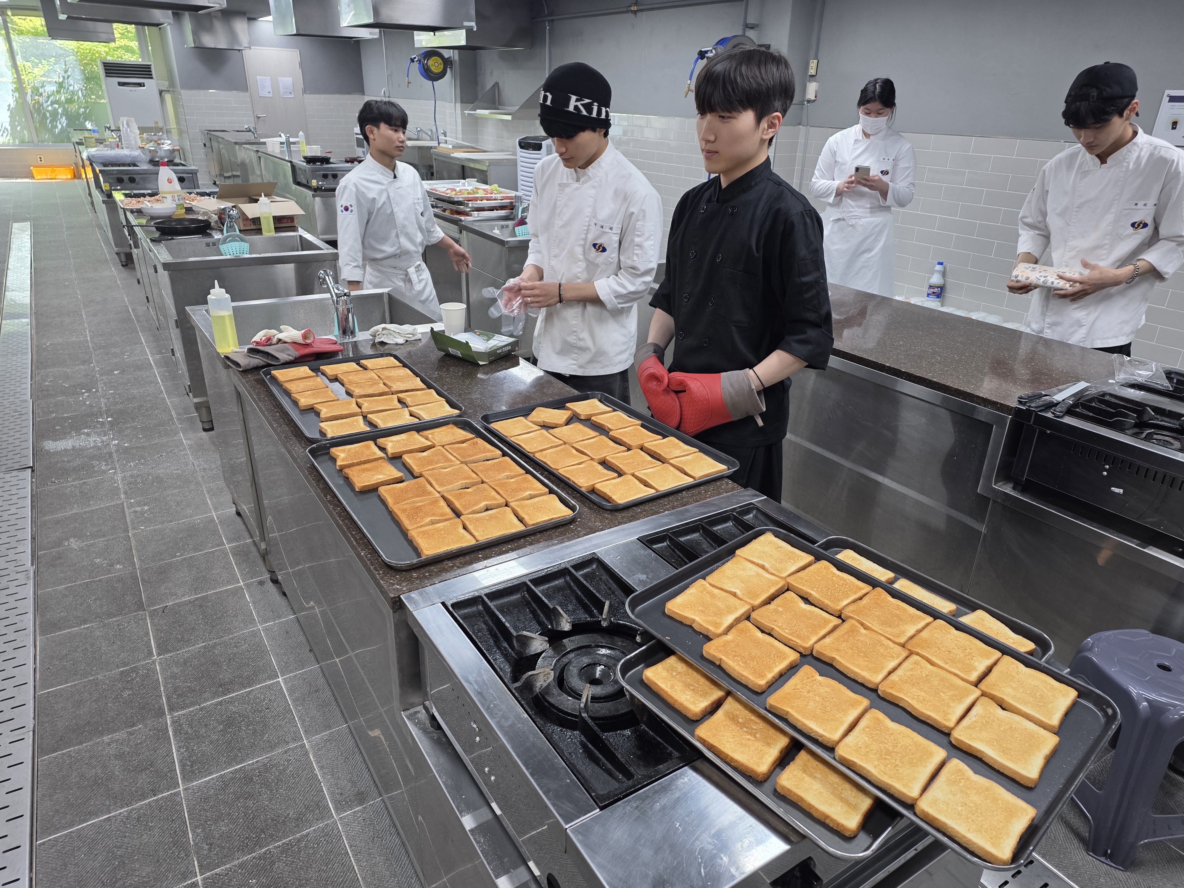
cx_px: 592
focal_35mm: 23
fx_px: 787
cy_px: 444
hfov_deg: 73.9
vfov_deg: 58.9
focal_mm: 6.3
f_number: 1.7
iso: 125
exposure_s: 1/120
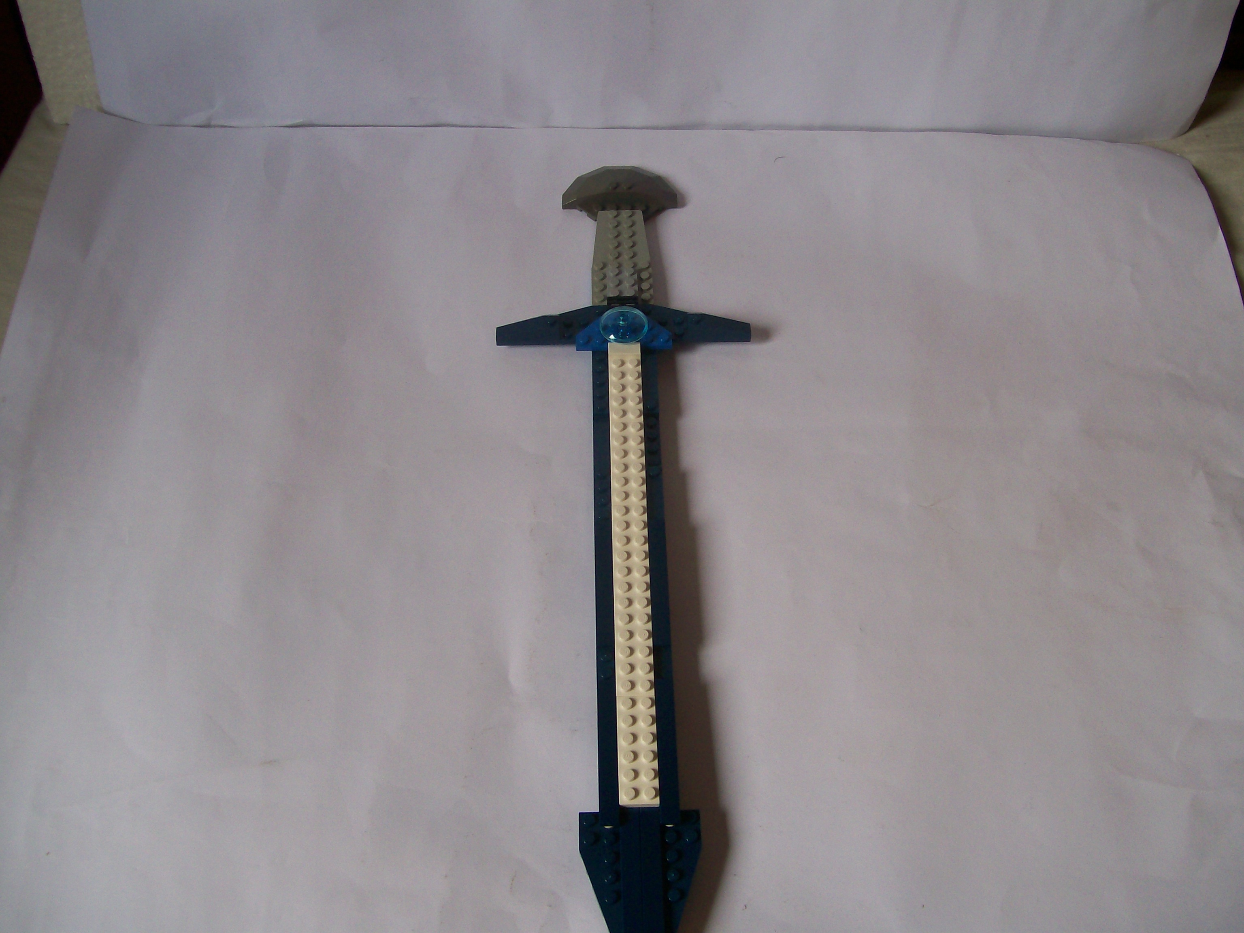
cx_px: 622
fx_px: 1294
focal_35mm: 36
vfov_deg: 39.7
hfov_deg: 51.4
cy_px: 466
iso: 80
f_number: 2.7
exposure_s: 1/152
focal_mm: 6
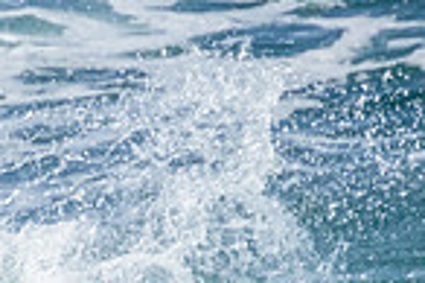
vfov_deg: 0.4
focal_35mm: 3187
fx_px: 37582
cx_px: 49
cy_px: 419
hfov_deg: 0.6
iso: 2500
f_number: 11
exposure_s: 1/1600
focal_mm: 800
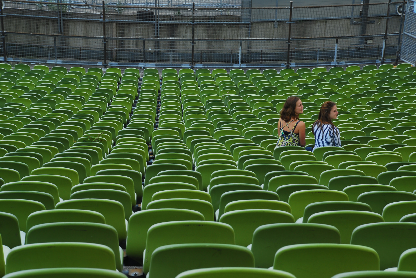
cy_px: 139
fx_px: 1215
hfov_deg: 19.4
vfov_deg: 13.1
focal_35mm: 105
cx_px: 208
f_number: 10
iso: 100
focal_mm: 70
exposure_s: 1/10
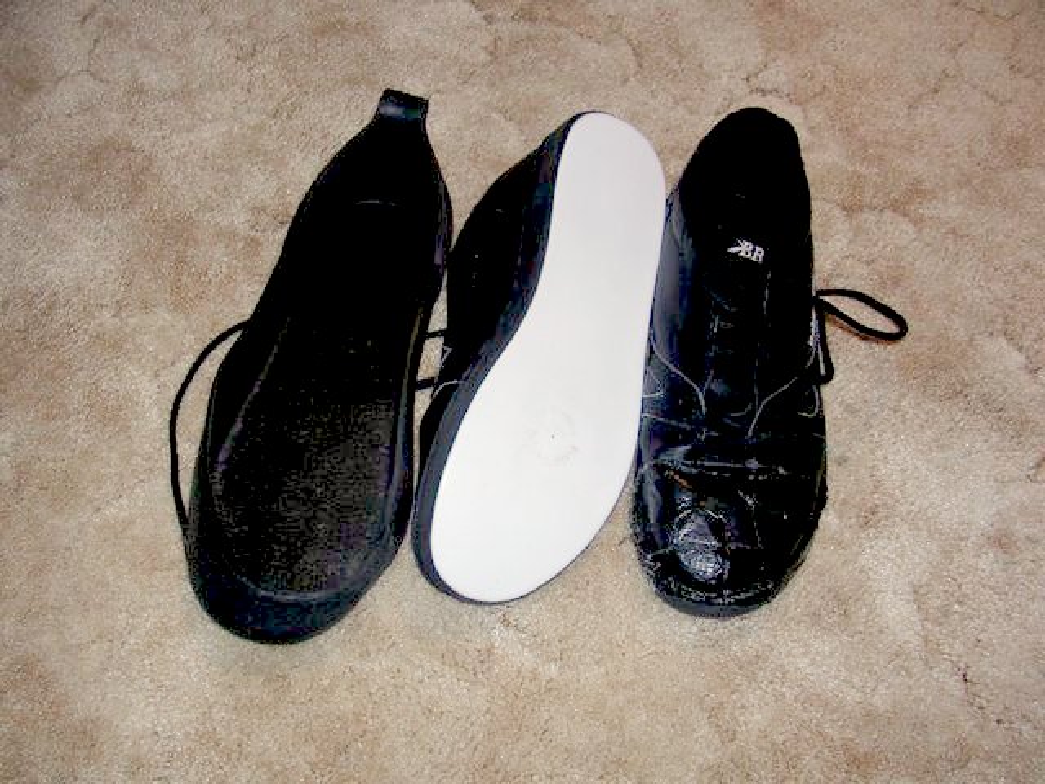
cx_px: 522
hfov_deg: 49.0
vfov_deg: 37.7
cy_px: 392
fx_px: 1147
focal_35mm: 38
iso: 50
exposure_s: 1/60.1
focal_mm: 5.8
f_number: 2.8
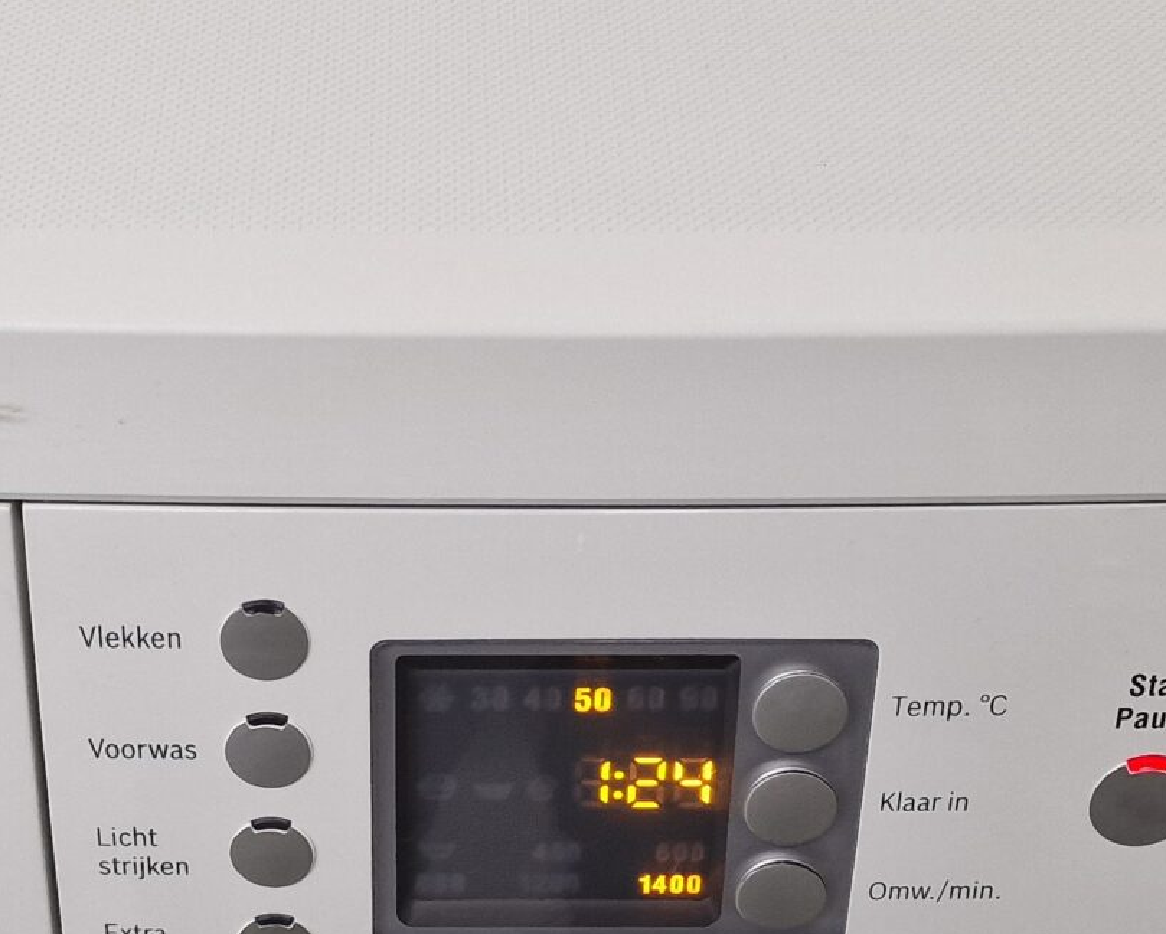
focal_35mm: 71
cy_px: 688
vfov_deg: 21.4
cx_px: 458
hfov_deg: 26.7
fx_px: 2451
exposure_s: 1/100
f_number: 1.8
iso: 160
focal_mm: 6.4
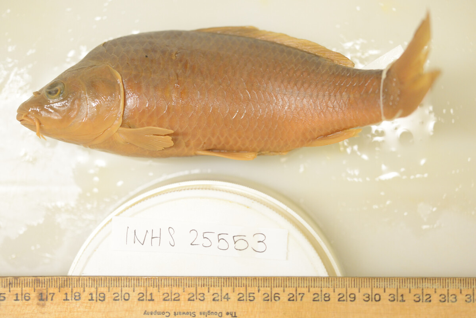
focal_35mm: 60
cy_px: 159
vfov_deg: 22.6
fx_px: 794
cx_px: 238
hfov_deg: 33.4
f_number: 3
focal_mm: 60
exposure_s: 1/125
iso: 1600
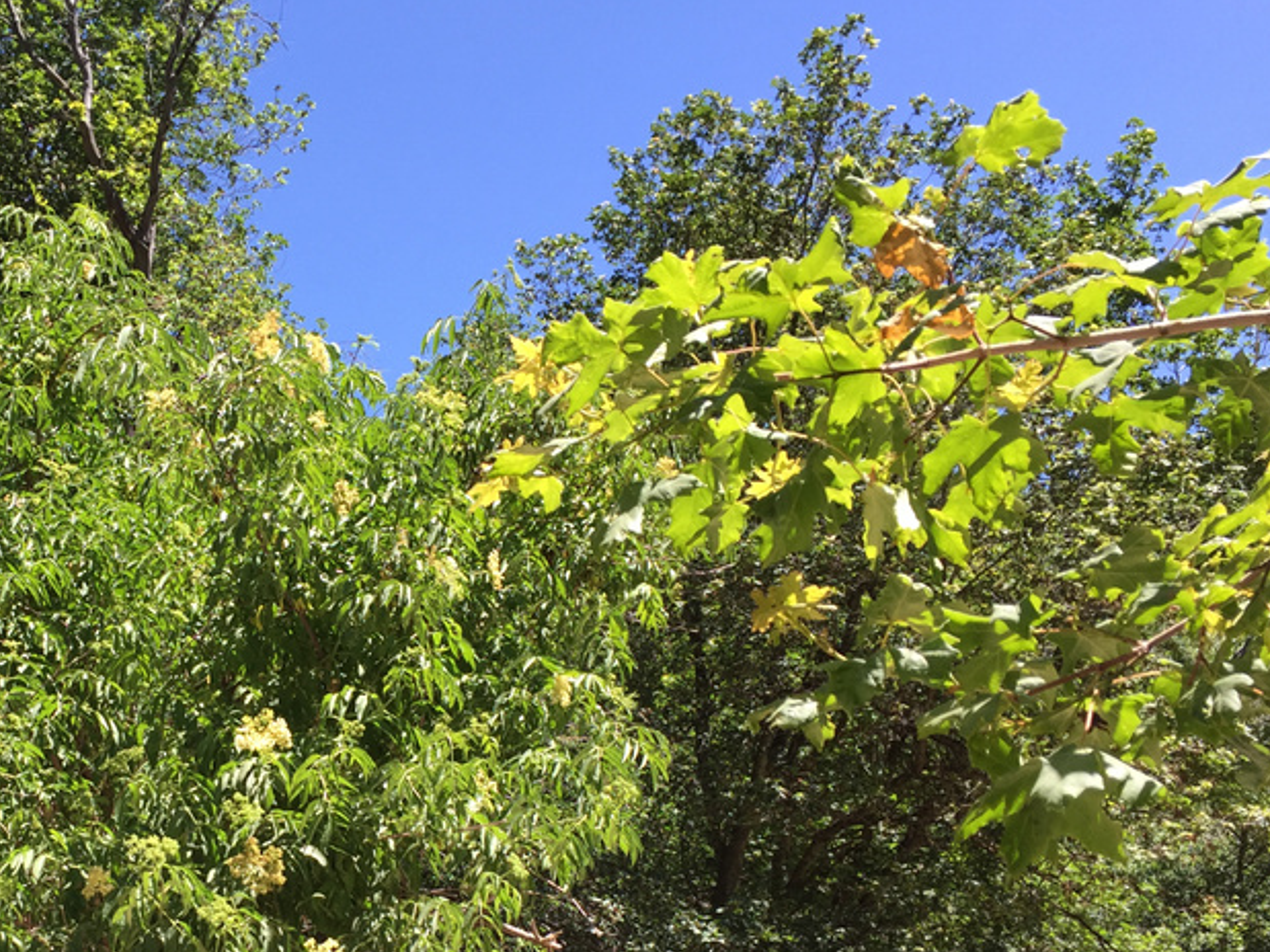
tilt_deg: +8.9
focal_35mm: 48
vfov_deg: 29.5
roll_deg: +4.2
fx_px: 1761
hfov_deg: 38.3
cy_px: 784
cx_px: 263
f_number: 2.2
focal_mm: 4.15
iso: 32
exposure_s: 1/670
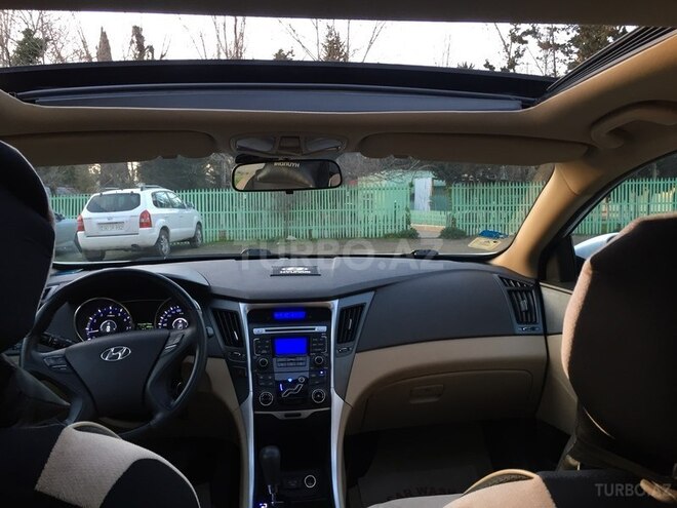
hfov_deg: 61.7
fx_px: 567
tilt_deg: -6.9
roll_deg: +0.3
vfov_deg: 48.2
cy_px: 254
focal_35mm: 29
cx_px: 338
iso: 80
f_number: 2.2
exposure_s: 1/33
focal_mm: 4.15
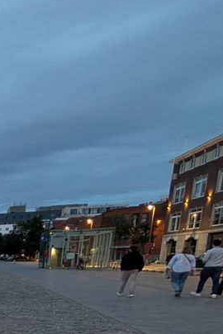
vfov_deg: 45.3
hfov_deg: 18.1
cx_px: -248
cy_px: 321
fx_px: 344
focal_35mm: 37
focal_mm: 2.02
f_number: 1.7
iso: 248
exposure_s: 1/23.8
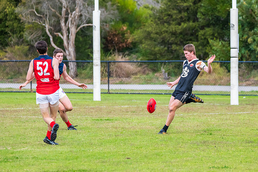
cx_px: 147
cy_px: 74
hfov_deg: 5.1
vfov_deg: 3.4
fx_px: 2890
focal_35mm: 403
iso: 1250
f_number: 7.1
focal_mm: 320
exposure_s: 1/1600
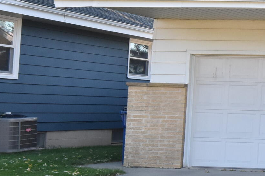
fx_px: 721
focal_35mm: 98
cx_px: 472
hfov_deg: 17.2
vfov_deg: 13.9
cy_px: 61
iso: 800
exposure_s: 1/320
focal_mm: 18
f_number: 9
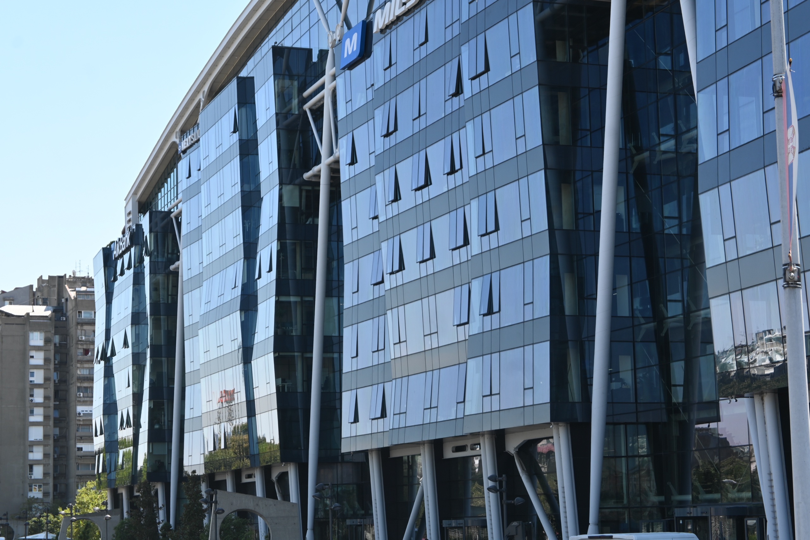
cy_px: 270
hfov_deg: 27.0
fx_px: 1687
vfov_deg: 18.2
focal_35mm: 75
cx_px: 405
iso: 125
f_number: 6.3
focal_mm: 50
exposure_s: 1/250
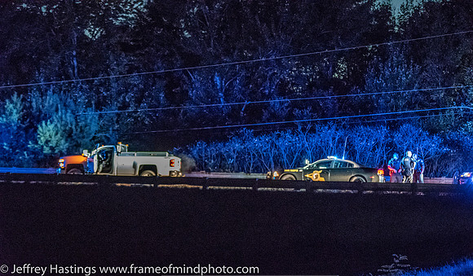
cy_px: 157
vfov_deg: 11.8
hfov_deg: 20.0
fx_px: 1342
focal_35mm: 106
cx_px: 237
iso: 16000
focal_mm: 68
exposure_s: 1/40
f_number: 4.2
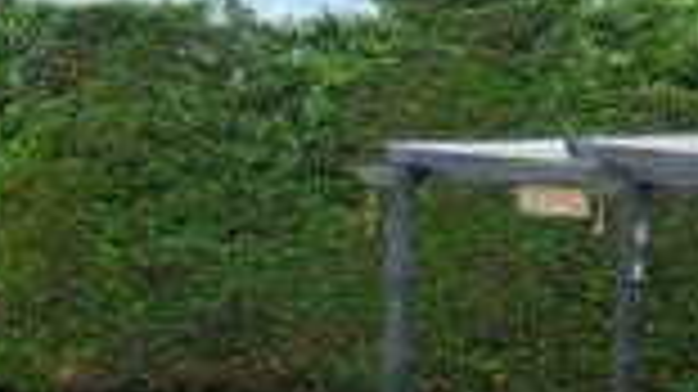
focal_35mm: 82
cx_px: -52
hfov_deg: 24.3
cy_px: 457
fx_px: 1517
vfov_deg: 14.3
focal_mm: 3.58
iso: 160
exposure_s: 1/500
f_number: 2.8
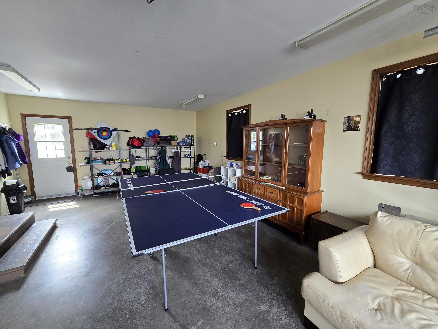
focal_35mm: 13
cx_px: 219
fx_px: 164
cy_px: 164
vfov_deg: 89.9
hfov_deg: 106.2
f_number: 2.2
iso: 250
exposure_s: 1/60
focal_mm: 2.2
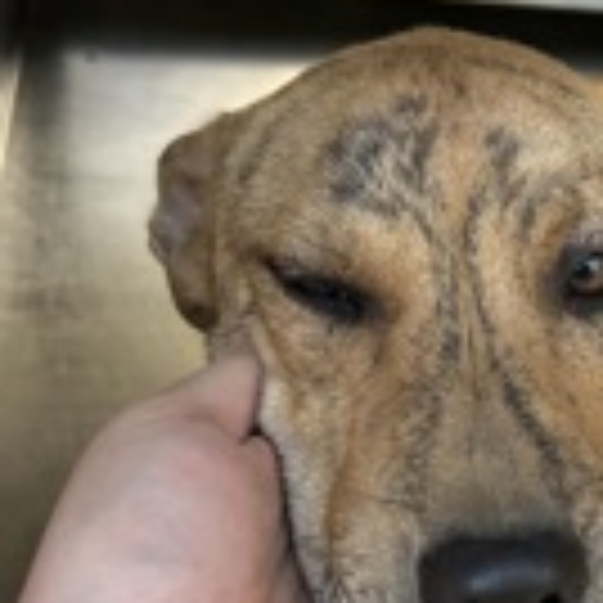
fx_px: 1419
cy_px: 448
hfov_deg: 22.7
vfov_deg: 23.8
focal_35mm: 72
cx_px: 657
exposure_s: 1/135
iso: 32
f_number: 1.5
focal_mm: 5.7
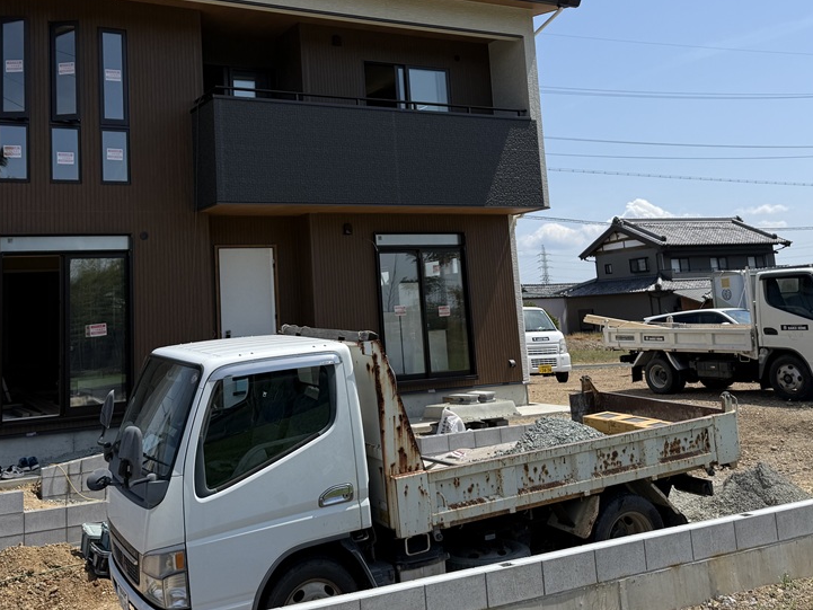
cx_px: 332
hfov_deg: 48.7
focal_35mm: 38
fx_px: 893
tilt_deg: +9.1
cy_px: 182
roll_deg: +3.0
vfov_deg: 37.1
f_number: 1.78
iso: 80
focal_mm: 6.76
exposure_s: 1/5714
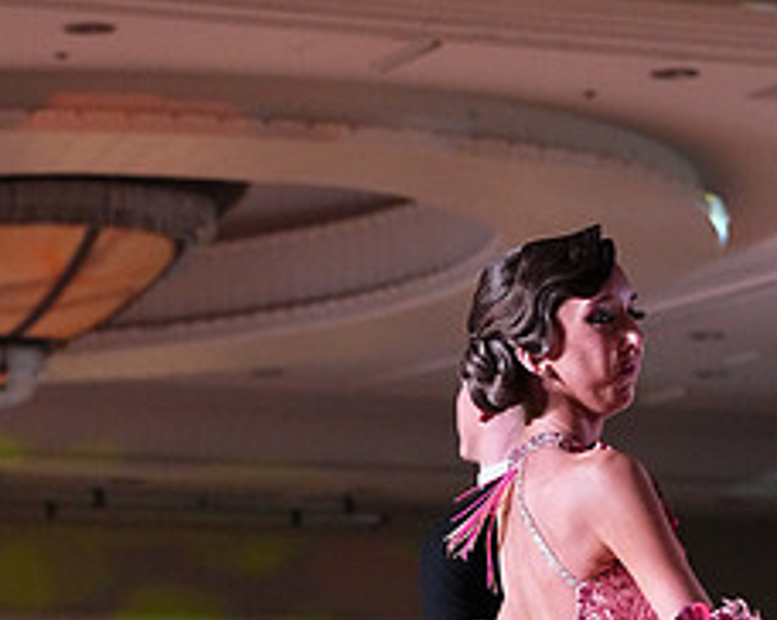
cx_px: 588
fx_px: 5055
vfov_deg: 6.9
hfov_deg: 8.8
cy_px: 981
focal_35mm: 220
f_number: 5
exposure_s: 1/400
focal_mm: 92
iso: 8000
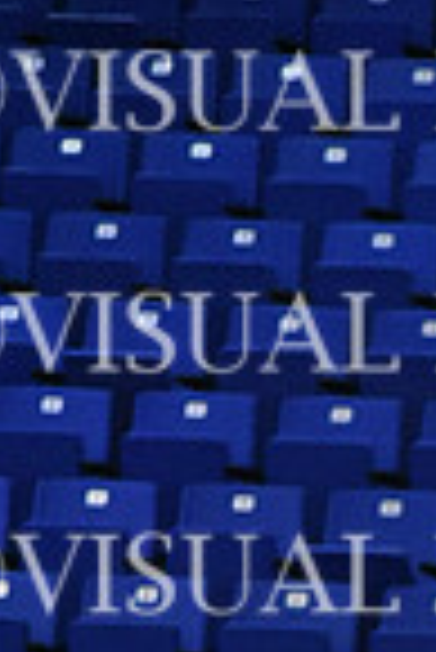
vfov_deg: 2.6
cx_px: 789
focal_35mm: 800
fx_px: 14498
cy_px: 1178
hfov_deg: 1.7
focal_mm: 200
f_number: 2.8
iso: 8000
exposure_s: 1/1000
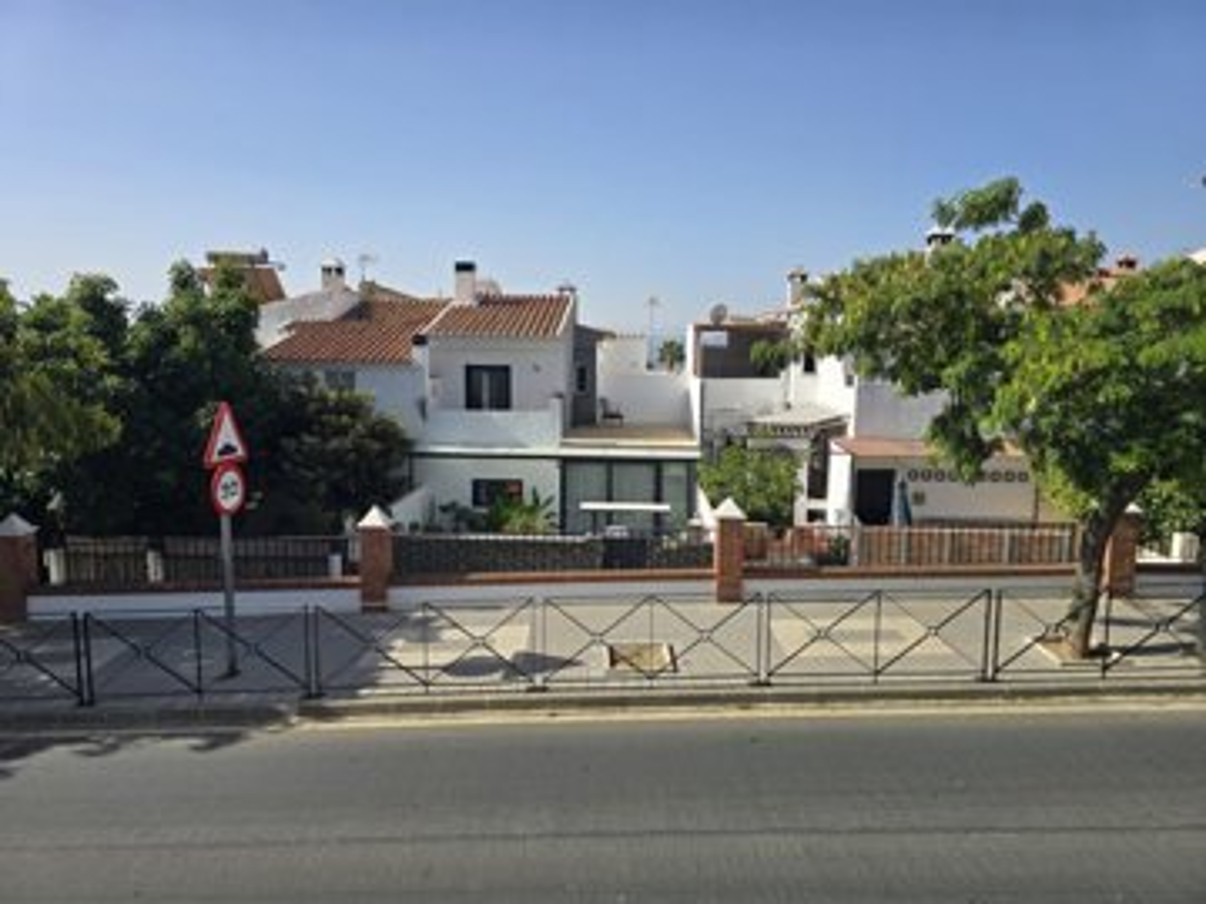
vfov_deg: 58.9
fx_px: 801
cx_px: 603
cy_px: 452
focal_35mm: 23
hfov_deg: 73.9
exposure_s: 1/917
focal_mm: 6.3
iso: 12
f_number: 1.7
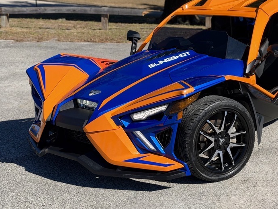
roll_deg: +2.6
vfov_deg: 20.7
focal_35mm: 71
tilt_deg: -12.3
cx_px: 181
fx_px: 570
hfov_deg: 27.3
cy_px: 90
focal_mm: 6.76
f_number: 1.78
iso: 80
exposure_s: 1/5587
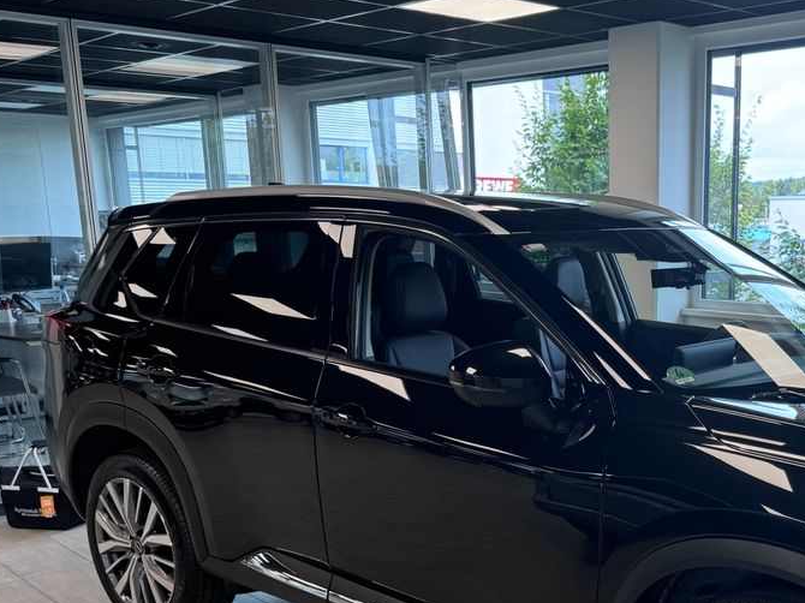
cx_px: 627
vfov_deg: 32.9
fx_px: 1000
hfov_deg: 42.2
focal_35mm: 43
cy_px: 458
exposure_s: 1/100
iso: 64
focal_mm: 6.76
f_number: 1.78
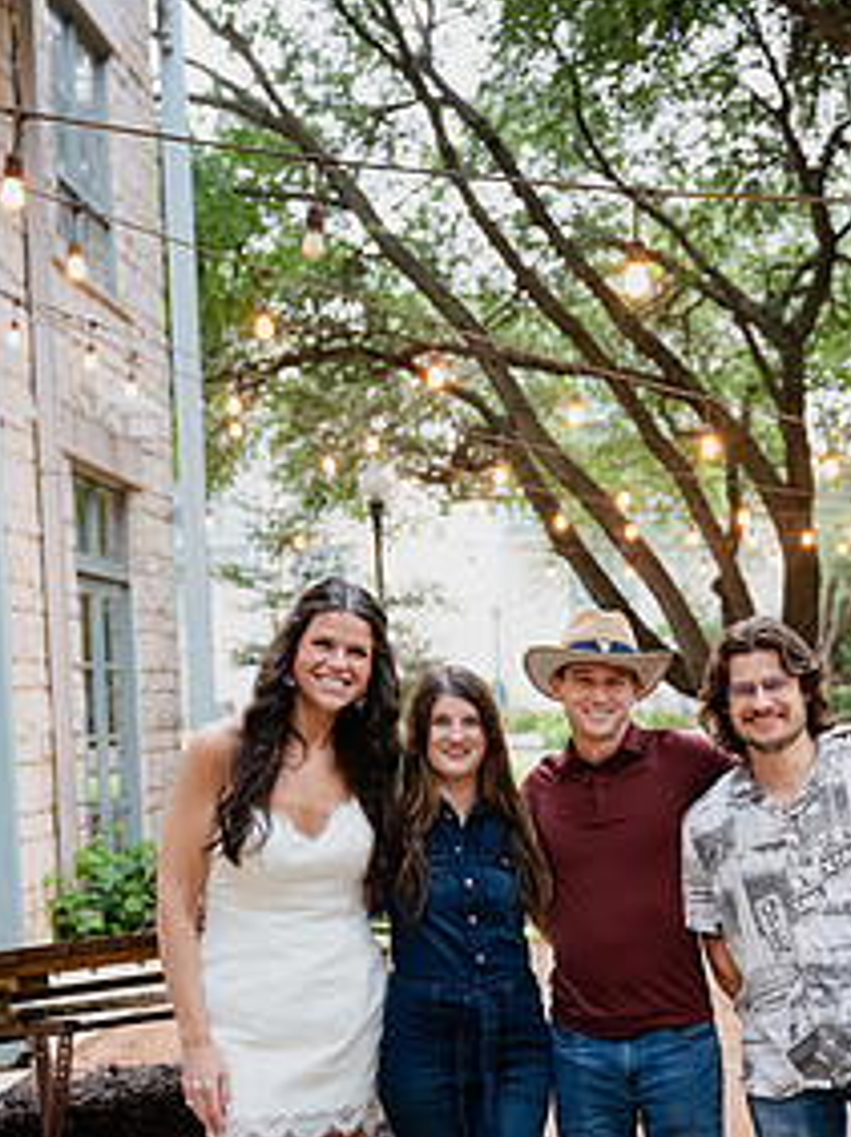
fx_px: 2068
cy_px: 851
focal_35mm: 63
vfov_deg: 30.2
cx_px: 585
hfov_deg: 23.1
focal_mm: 41
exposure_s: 1/160
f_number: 3.5
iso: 3200
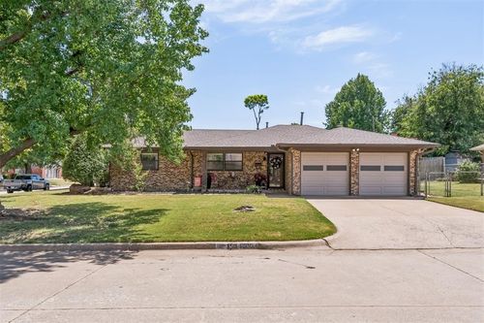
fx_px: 403
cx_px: 242
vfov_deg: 43.6
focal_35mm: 30
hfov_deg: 61.9
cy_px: 162
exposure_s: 1/400
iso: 200
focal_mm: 20
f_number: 8
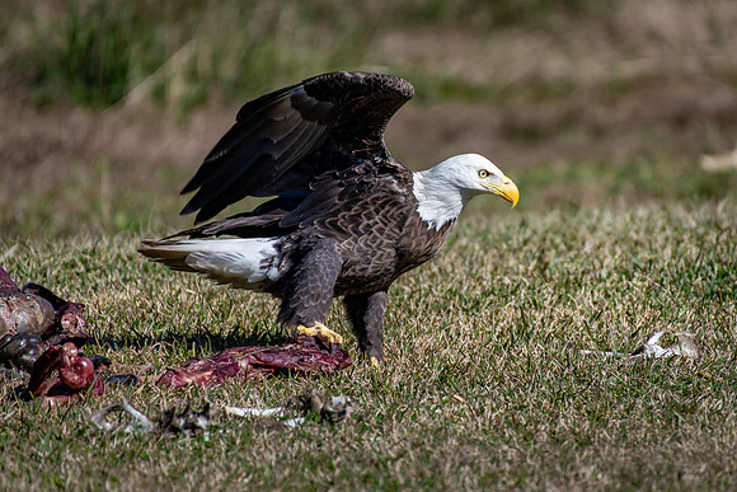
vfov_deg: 2.1
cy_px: 242
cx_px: 486
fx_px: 13703
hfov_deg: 3.1
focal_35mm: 669
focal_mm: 500
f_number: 5.6
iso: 100
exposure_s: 1/800
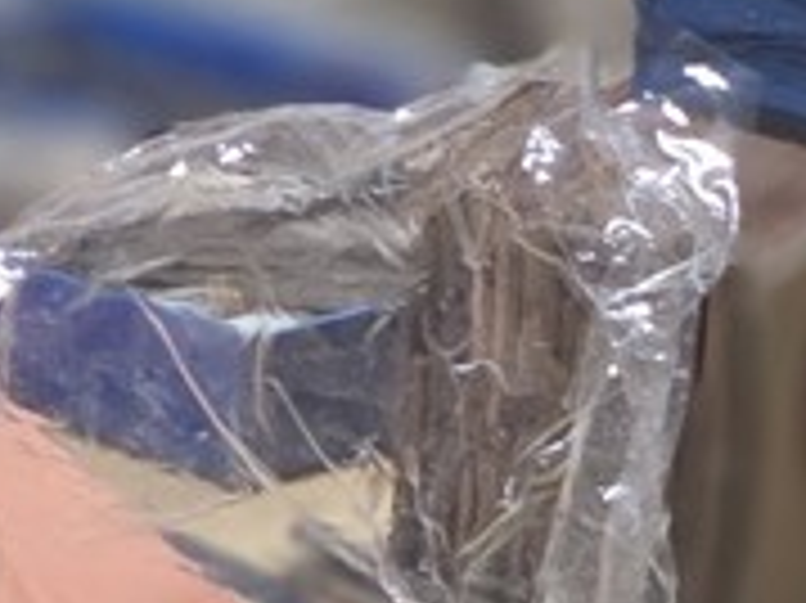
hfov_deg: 5.4
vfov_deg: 4.0
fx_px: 8609
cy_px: -684
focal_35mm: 370
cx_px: 594
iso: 320
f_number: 2.4
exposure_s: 1/60
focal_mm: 7
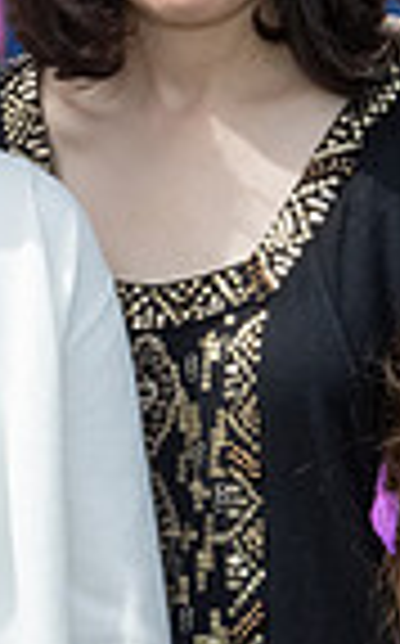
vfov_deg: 7.5
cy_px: 405
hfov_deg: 4.6
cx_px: -31
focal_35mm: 282
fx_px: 4934
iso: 500
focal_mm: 38
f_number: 13
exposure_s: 1/250
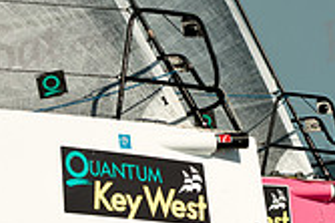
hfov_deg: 2.6
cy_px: 103
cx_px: 298
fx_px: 7502
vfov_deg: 1.7
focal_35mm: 807
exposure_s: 1/1250
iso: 400
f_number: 11
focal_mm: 200
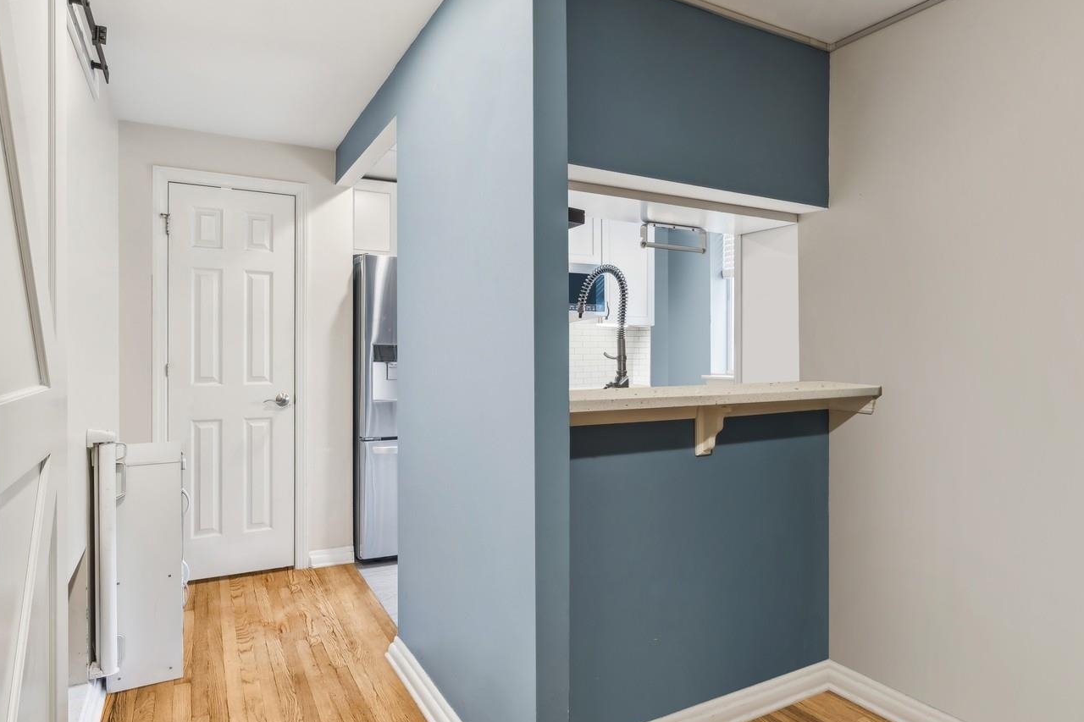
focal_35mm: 20
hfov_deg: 83.9
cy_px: 325
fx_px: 602
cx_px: 519
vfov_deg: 61.8
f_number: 11
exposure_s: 2
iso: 100
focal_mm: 16
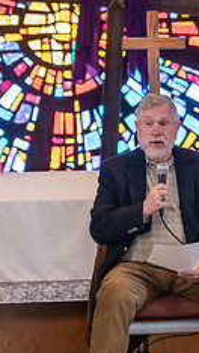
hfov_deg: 4.8
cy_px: 219
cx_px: 314
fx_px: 2378
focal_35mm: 254
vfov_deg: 8.5
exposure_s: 1/200
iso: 4000
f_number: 3.2
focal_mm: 98
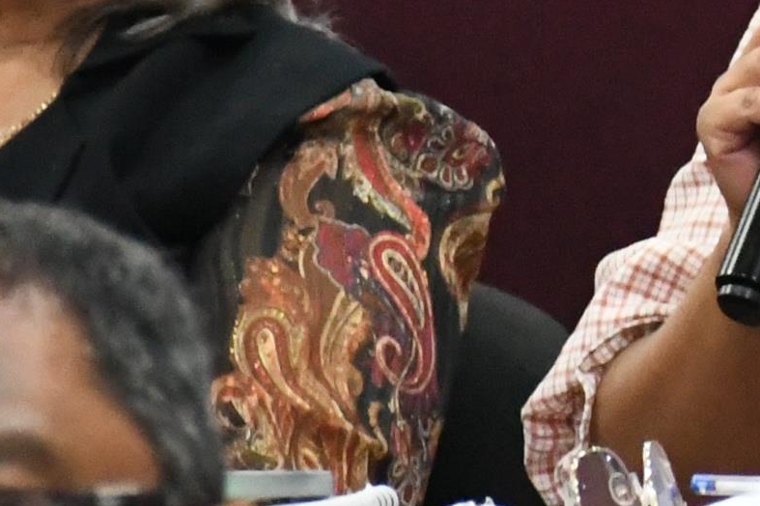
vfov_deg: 1.5
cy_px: -30
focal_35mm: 892
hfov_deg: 2.3
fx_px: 18822
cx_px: 1076
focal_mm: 112
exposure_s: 1/100
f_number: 5.6
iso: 8000
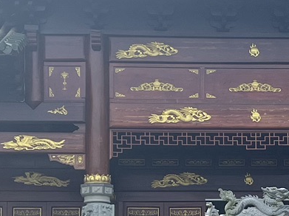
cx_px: 239
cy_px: 204
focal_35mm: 133
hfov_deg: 14.7
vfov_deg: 11.1
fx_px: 1110
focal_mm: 5.7
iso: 50
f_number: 1.5
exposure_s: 1/2915
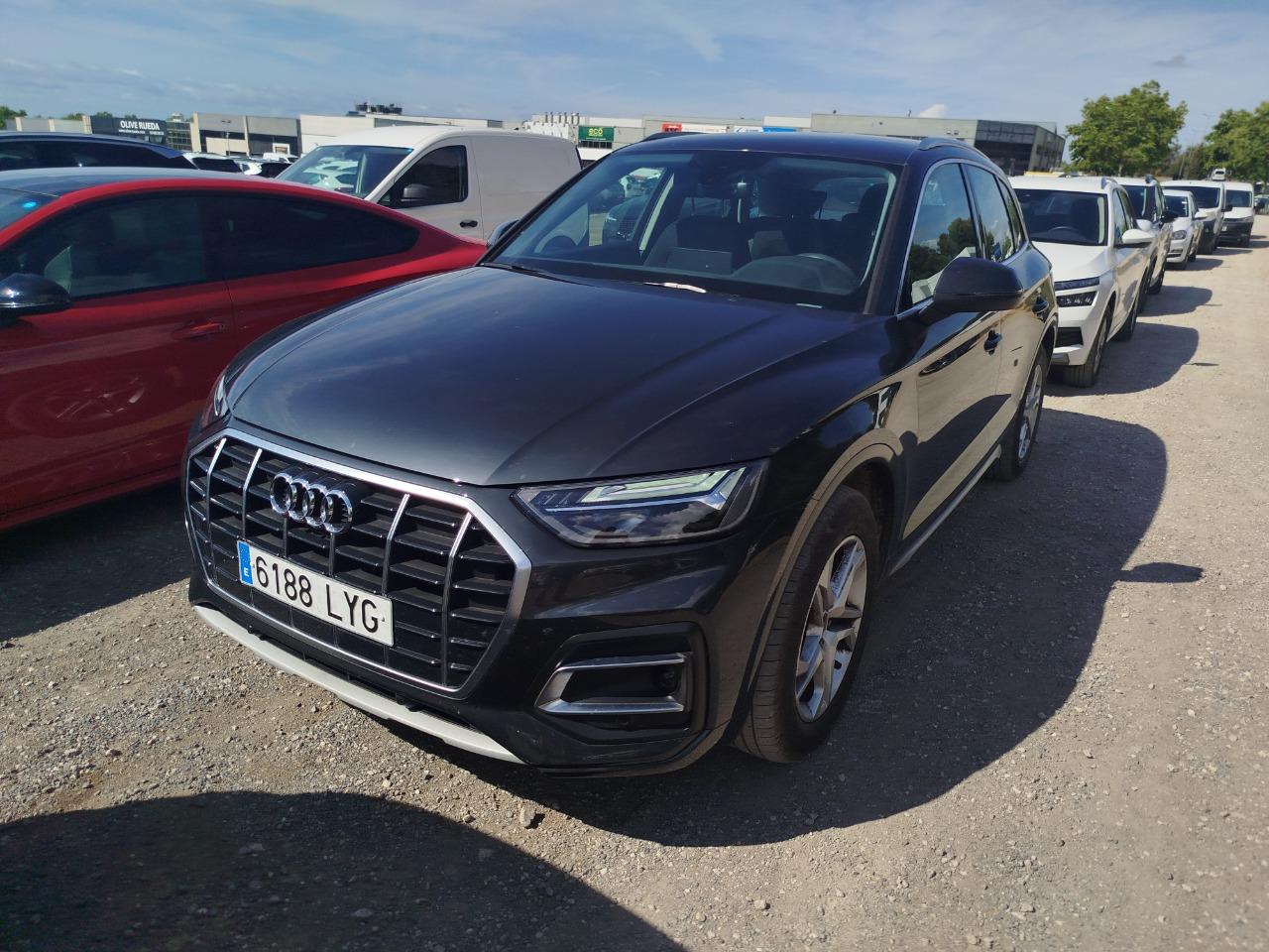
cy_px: 476
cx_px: 634
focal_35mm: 24
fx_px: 880
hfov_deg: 71.6
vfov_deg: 56.8
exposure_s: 1/2658
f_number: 1.7
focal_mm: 5.31
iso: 50
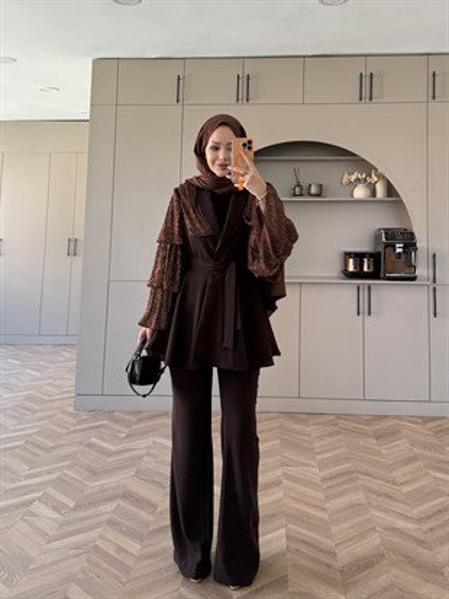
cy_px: 300
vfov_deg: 71.6
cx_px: 224
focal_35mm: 24
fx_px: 415
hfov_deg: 56.8
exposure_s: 1/121
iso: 100
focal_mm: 6.76
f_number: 1.78
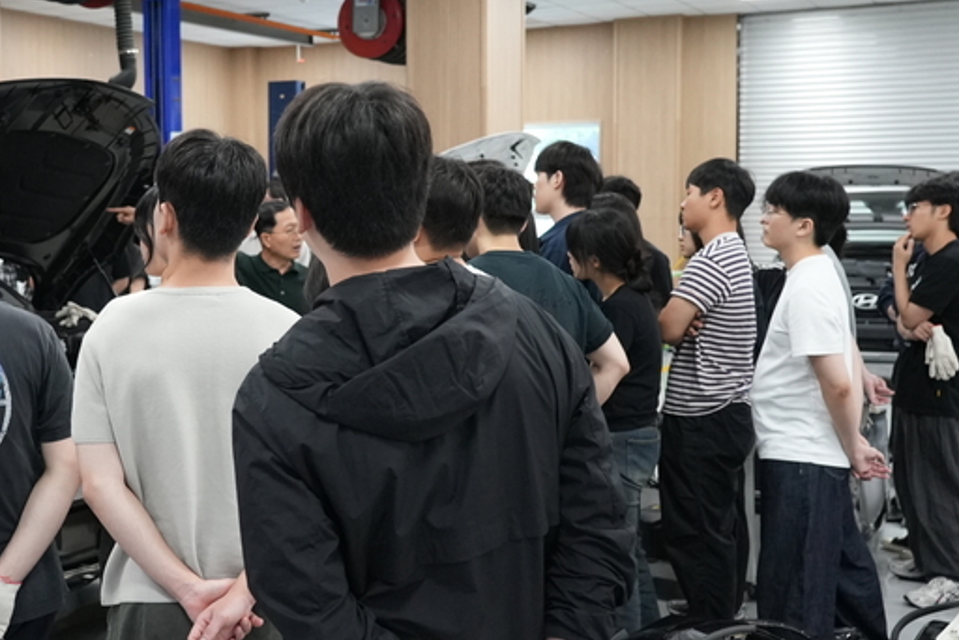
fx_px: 1333
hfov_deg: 38.9
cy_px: 275
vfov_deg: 27.0
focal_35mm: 50
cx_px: 281
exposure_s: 1/250
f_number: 4.5
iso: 6400
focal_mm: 32
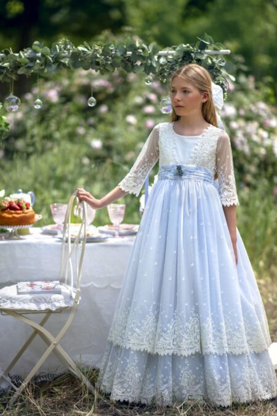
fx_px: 1212
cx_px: 138
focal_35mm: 105
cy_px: 208
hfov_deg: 13.0
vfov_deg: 19.5
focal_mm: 105
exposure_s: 1/4000
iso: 31
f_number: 1.4
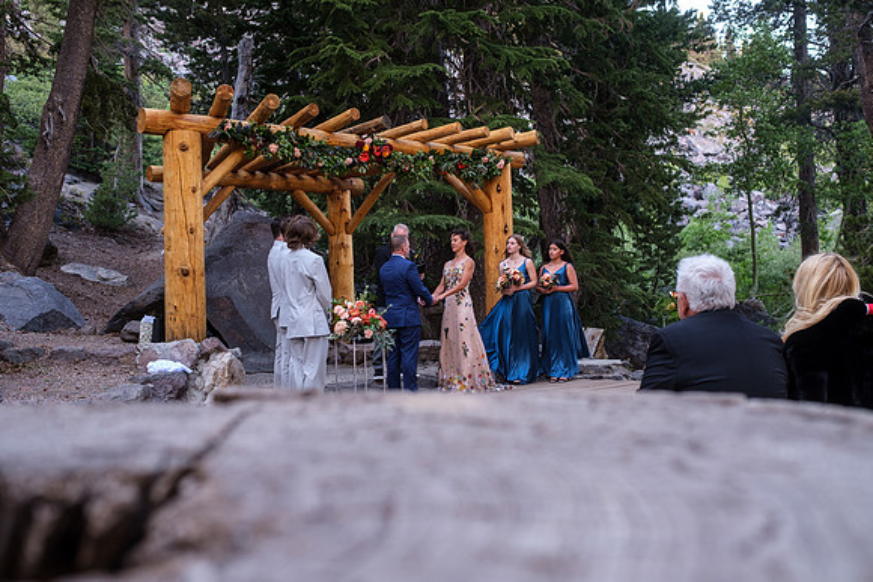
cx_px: 436
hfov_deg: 54.4
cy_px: 291
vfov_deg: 37.9
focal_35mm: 35
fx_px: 849
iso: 160
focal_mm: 23
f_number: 3.2
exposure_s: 1/45
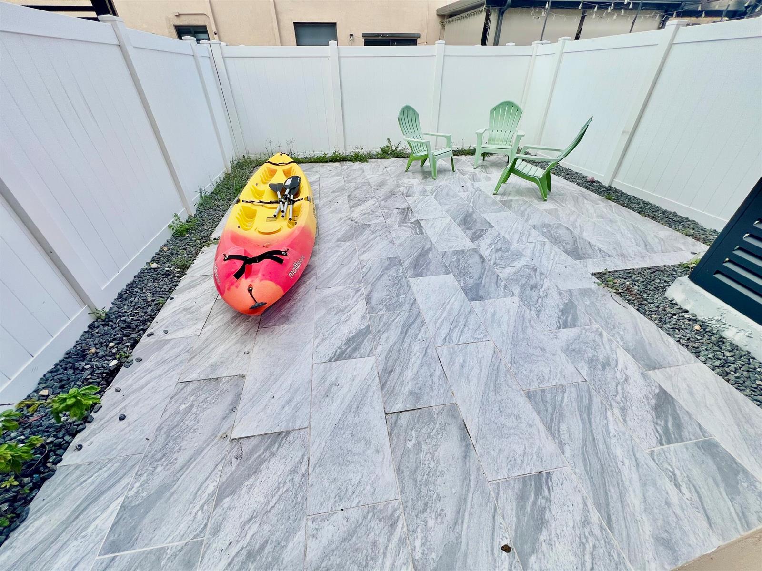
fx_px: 286
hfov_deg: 106.2
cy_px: 286
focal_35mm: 13
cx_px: 381
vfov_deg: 89.9
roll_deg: +0.9
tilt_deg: -38.1
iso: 32
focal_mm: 1.57
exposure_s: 1/874
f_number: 1.8
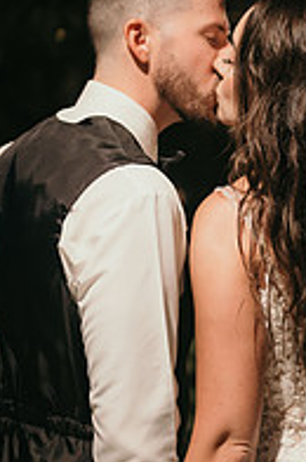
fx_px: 1471
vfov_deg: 17.8
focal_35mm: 115
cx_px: 250
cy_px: 163
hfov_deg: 11.8
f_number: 1.8
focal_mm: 50
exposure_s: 1/100
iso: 1250
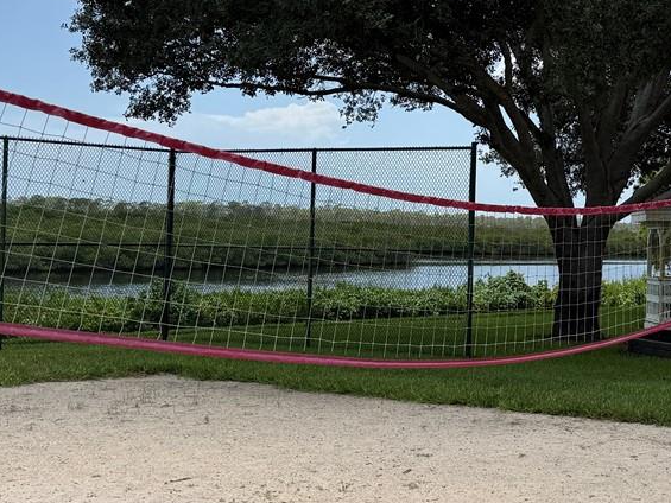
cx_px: 601
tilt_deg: +2.9
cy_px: 180
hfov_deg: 27.5
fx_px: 1318
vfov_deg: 21.6
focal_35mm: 68
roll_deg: -2.1
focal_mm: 6.76
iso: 80
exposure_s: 1/5714
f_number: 1.78
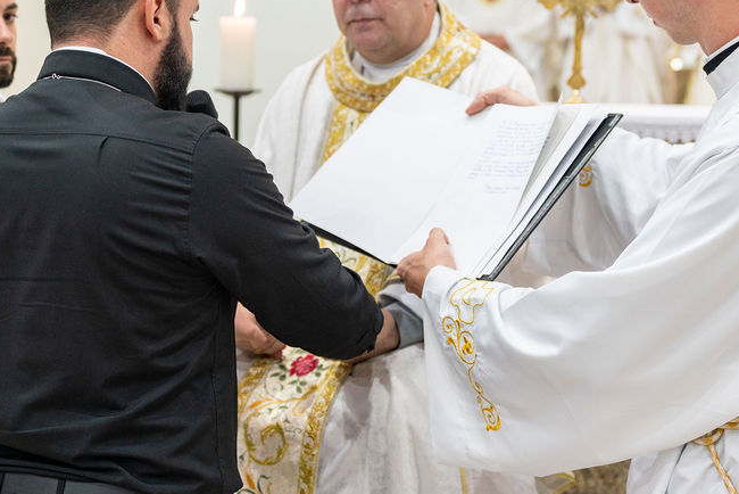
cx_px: 338
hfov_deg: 29.2
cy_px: 190
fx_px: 1417
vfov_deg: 19.7
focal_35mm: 69
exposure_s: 1/125
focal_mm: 43.8
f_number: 2.8
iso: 1600
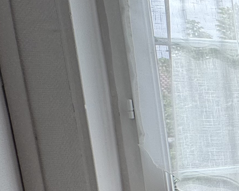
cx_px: 531
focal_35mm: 63
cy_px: 163
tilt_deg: -7.7
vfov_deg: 23.7
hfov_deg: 16.8
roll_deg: +1.1
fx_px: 446
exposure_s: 1/132
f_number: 2.2
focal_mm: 2.22
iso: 40
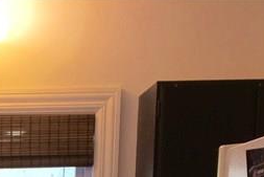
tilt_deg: -9.7
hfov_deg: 15.8
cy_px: 399
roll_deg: -0.4
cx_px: -98
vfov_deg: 10.1
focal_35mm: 122
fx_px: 895
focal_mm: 4.15
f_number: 2.2
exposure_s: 1/44
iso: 25
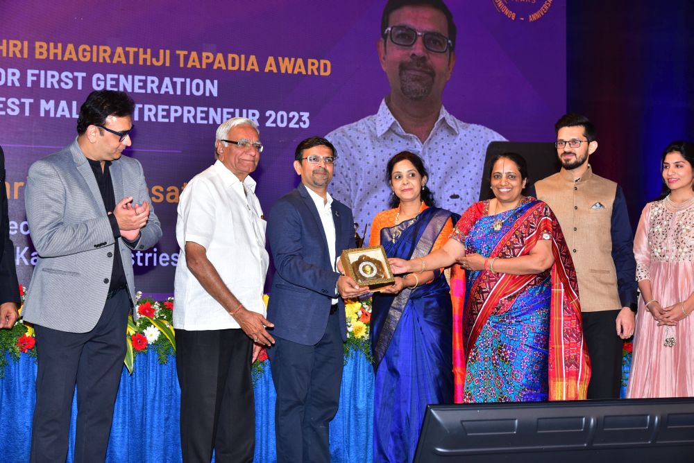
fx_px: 1119
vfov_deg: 23.4
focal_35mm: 58
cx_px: 347
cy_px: 232
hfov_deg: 34.5
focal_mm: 58
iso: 640
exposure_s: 1/200
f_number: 5.6
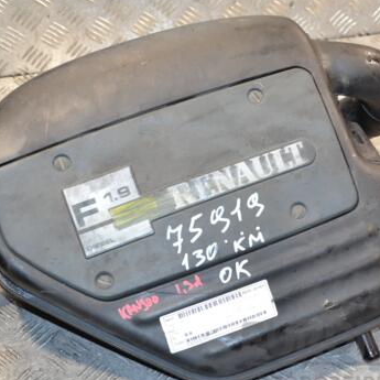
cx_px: 221
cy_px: 192
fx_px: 770
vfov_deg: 27.7
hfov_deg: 27.7
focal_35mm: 62
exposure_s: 1/160
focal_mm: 28
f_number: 5
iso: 800
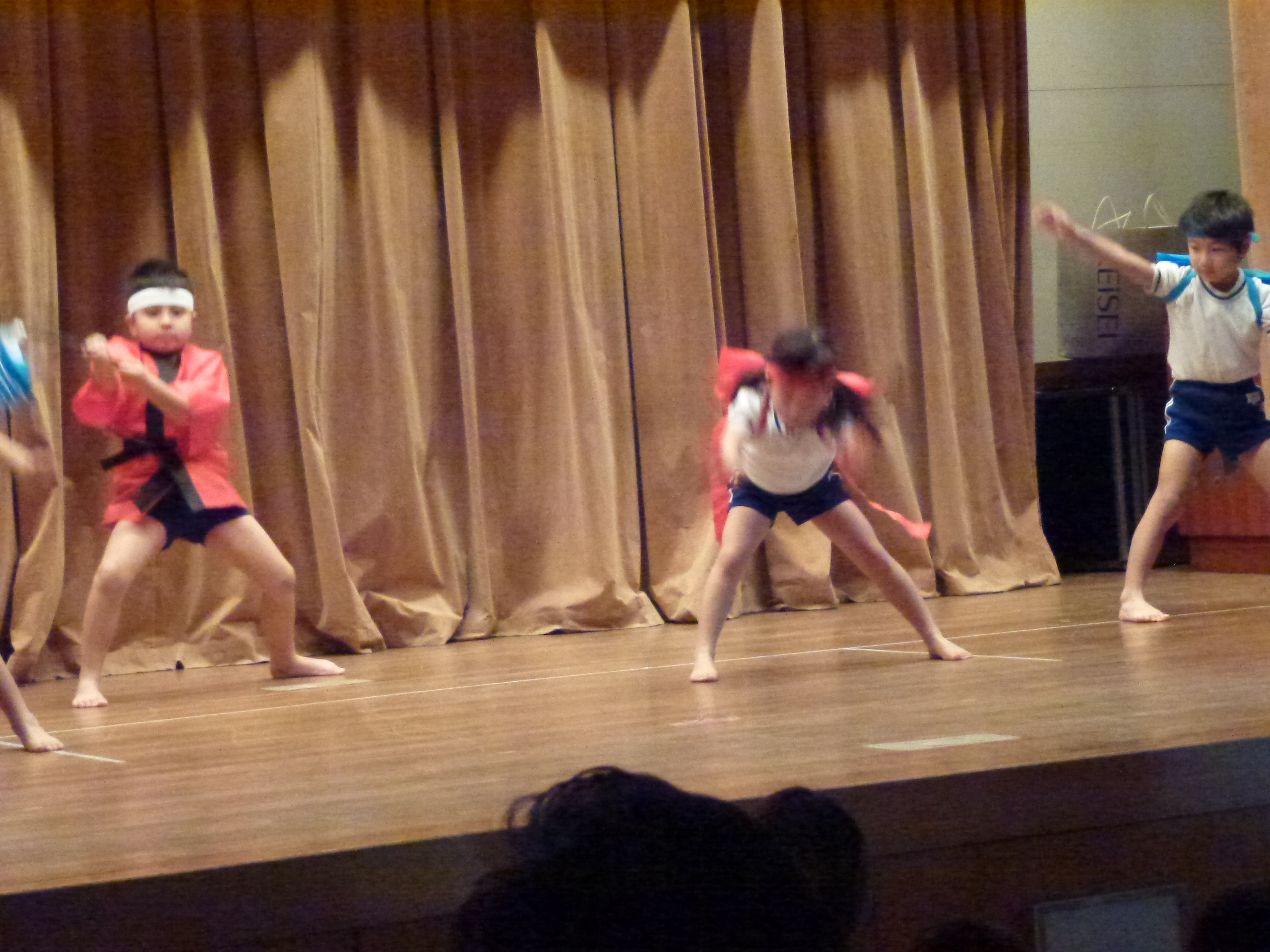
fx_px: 3522
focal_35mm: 96
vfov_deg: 15.4
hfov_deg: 20.4
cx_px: 635
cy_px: 476
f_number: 5
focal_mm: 17.3
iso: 1600
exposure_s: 1/60
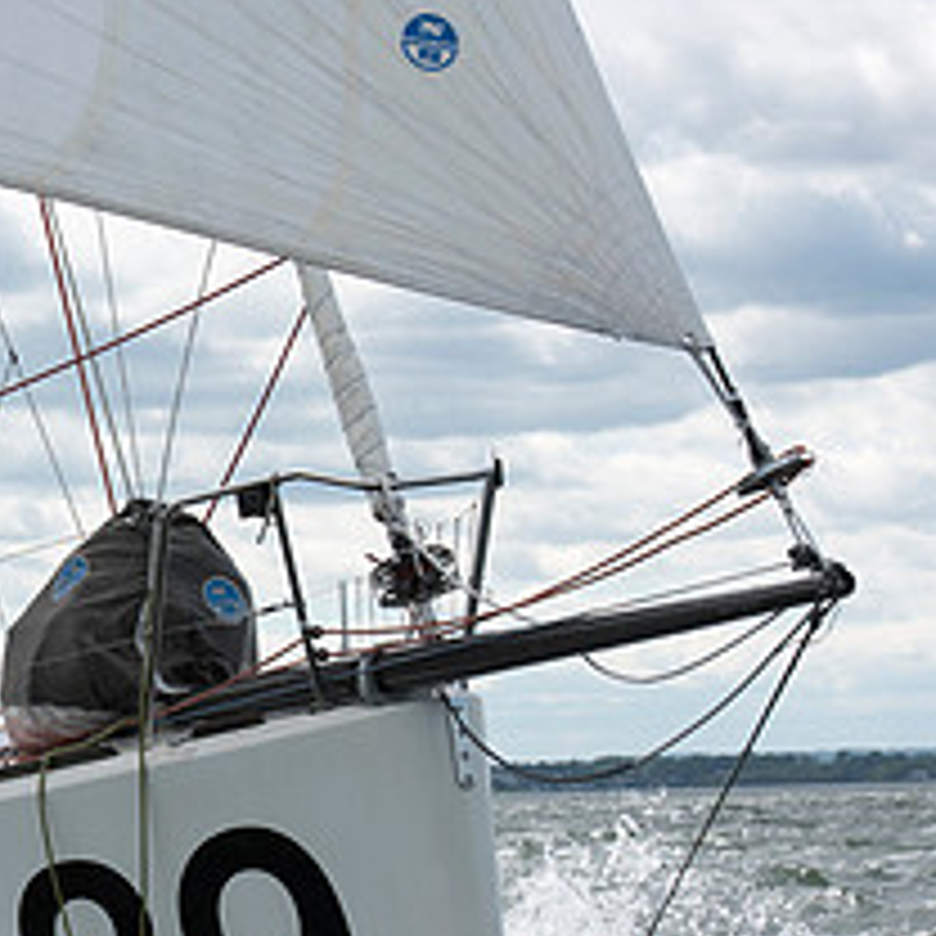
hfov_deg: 9.1
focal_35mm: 190
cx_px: -189
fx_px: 5812
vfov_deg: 9.2
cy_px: 722
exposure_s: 1/1000
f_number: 9
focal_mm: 80
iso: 320
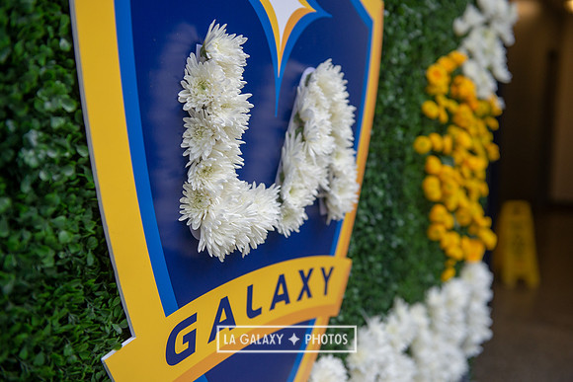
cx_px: 286
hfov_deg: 41.1
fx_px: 764
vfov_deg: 28.1
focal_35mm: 48
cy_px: 191
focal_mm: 48
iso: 500
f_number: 3.5
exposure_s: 1/500
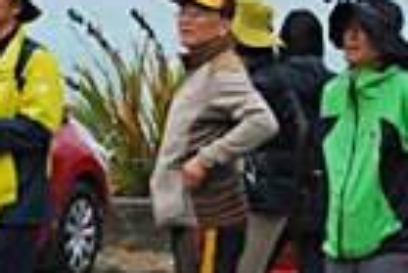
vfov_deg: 5.0
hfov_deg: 7.5
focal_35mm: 276
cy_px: 182
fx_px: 3131
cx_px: 150
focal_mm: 32
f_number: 6.3
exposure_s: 1/60
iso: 640
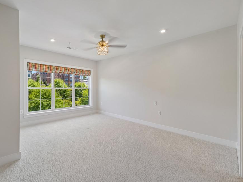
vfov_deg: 78.1
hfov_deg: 93.7
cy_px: 89
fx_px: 112
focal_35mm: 16
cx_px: 102
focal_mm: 14
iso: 100
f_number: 8
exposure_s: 1/25
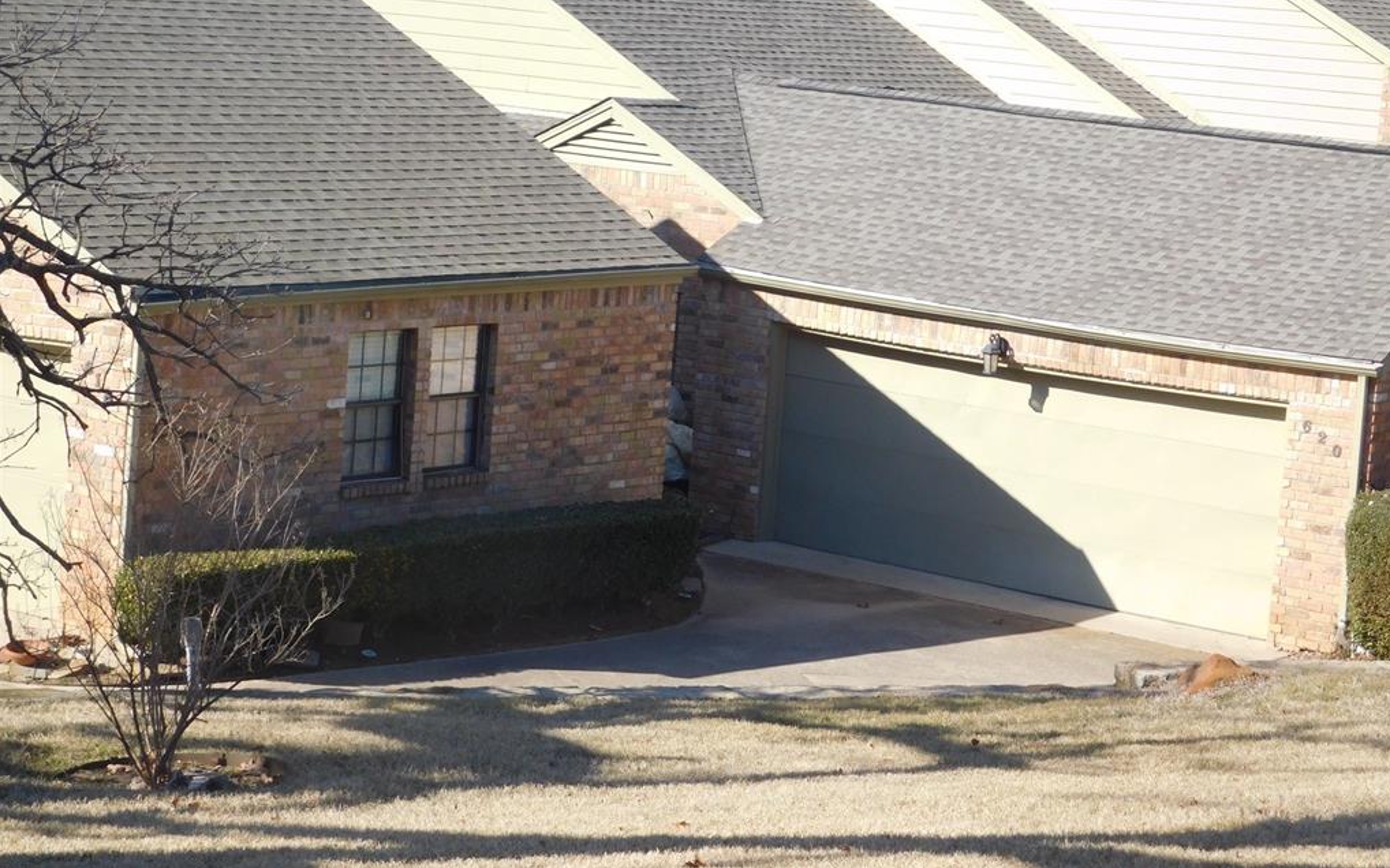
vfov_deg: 13.5
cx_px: 698
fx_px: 3674
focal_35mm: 97
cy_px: 359
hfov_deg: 21.4
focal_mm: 16.1
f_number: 4.5
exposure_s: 1/500
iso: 125
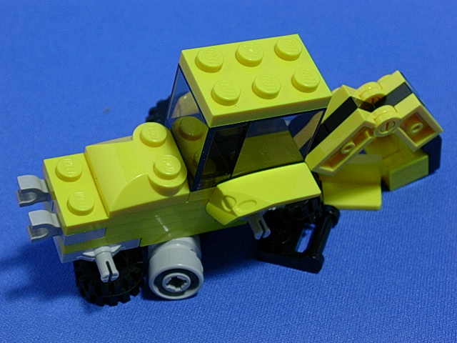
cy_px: 172
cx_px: 228
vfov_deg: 19.6
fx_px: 990
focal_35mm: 75
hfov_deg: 26.0
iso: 70
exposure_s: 1/11.9
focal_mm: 11.3
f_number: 3.8
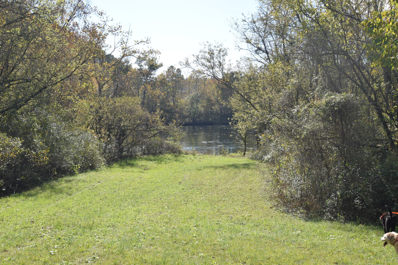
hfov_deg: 53.1
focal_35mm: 36
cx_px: 199
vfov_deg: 36.9
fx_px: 398
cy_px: 132
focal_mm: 24
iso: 200
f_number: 9
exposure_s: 1/320
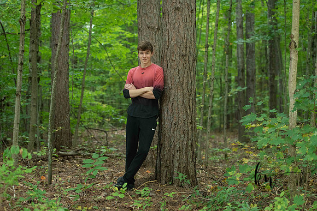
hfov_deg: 28.8
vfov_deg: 19.5
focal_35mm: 70
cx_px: 158
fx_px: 617
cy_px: 106
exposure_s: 1/200
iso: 800
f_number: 2.8
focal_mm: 70
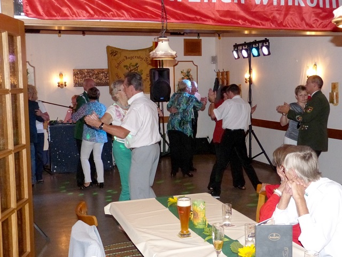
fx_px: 464
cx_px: 171
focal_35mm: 47
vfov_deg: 30.9
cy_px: 128
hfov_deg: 40.4
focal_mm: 8.5
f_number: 3.2
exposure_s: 1/125
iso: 800
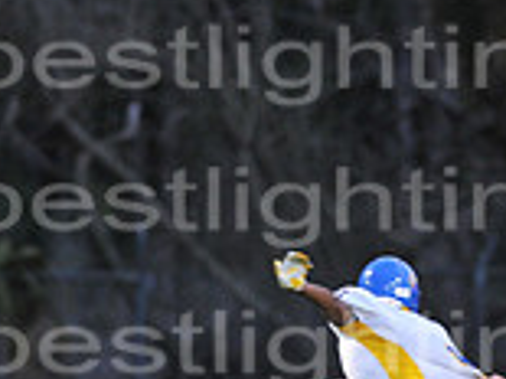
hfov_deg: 1.8
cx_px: 398
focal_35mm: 1081
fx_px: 15789
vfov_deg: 1.4
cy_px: 421
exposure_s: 1/250
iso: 3200
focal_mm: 300
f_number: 4
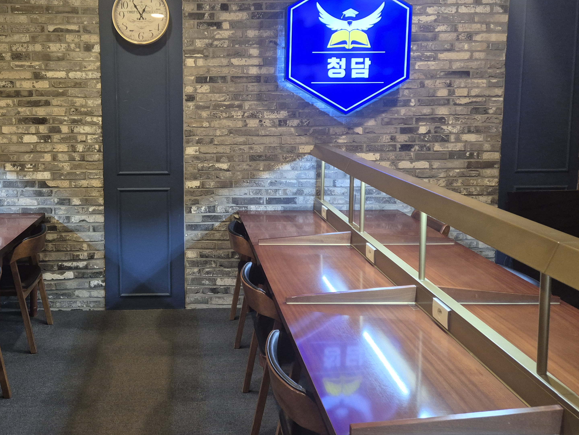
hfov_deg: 55.6
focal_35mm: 32
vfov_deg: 43.6
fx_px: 535
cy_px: 149
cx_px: 190
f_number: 1.8
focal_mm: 5.4
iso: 640
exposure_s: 1/120
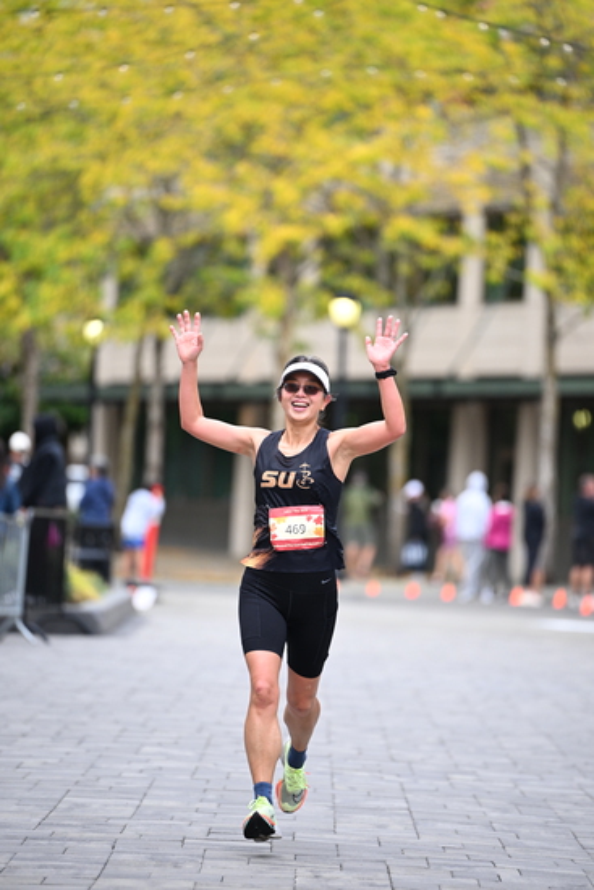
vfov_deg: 10.3
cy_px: 445
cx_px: 297
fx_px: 4947
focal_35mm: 200
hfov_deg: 6.9
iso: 1000
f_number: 2.8
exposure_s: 1/2000
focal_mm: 200
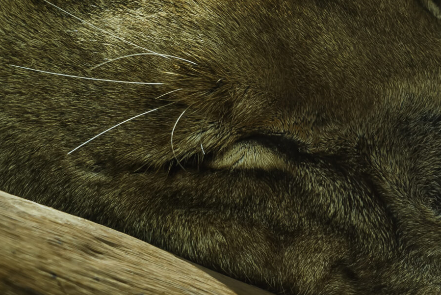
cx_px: 391
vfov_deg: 4.6
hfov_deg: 6.9
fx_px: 3666
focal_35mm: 299
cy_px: 22
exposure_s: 1/320
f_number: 6.3
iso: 400
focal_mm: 105
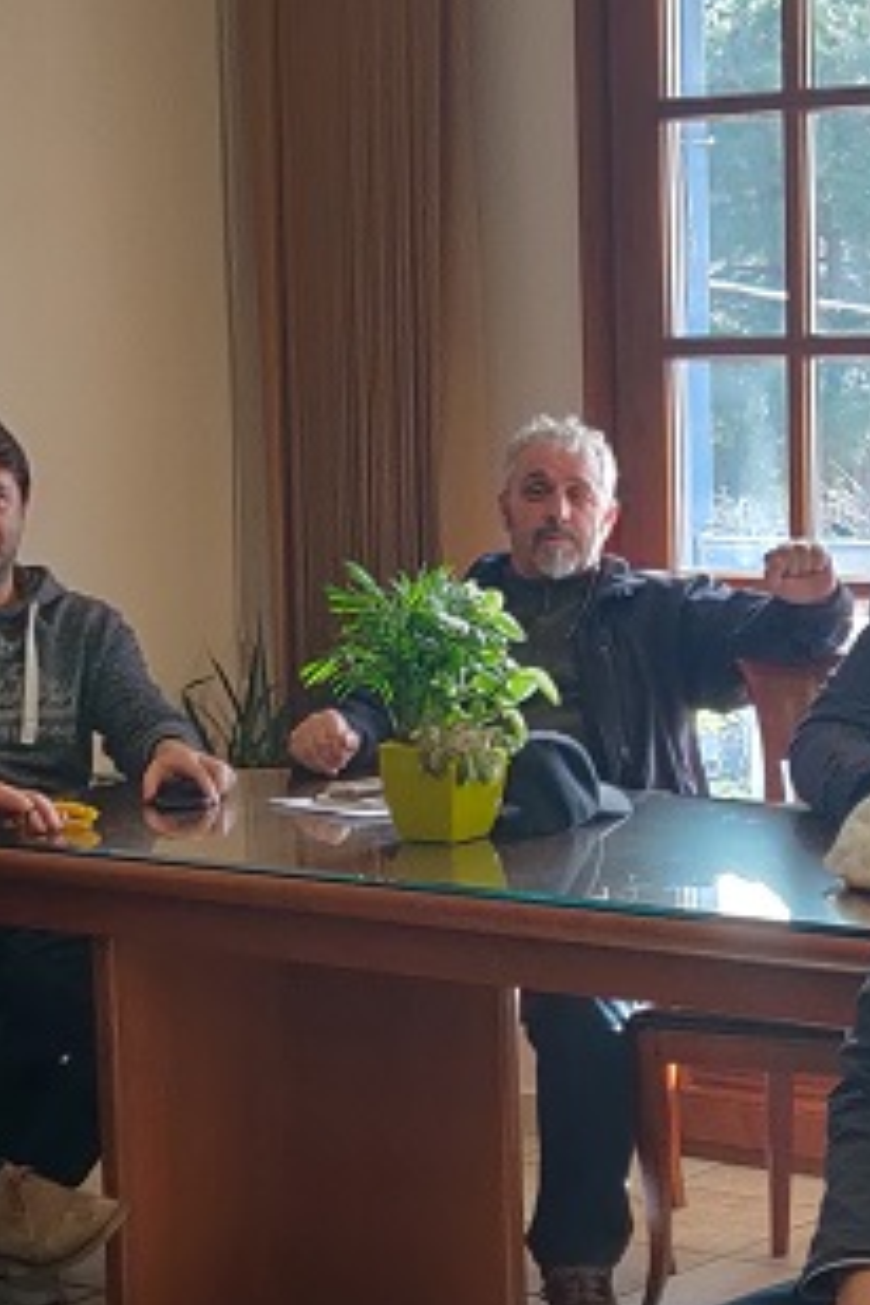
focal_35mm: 101
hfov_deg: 13.6
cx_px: 418
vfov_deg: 20.2
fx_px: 3661
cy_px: 798
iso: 320
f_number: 1.7
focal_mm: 4.25
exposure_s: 1/50
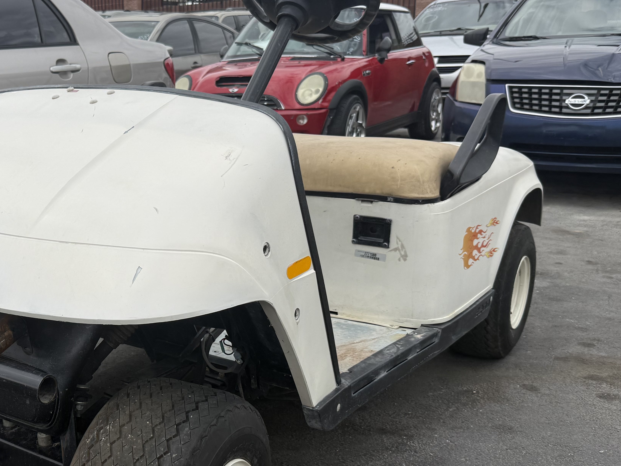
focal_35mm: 42
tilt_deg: -15.2
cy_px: 273
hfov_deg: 42.7
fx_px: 753
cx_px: 122
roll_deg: +2.0
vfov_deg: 34.3
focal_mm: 6.76
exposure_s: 1/5319
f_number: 1.78
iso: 80
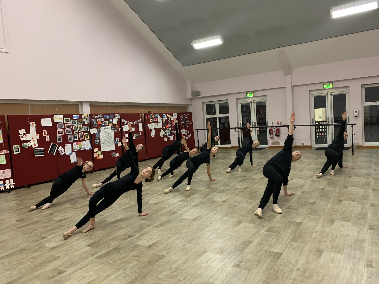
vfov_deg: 51.4
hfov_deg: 65.3
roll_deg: +2.0
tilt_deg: -3.3
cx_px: 193
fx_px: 296
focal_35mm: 27
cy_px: 144
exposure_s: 1/60
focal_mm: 4.25
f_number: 1.8
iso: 320
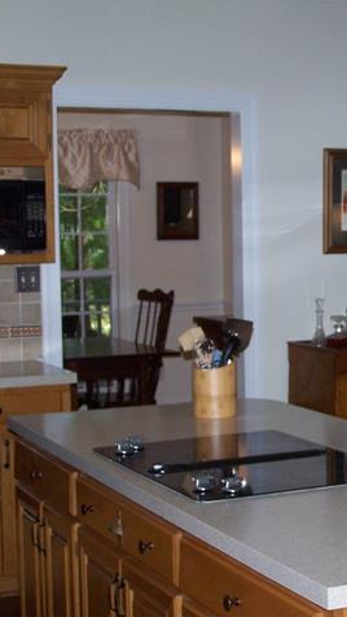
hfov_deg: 14.5
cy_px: 307
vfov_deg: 25.9
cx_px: 342
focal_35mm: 82
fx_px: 1340
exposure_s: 1/60
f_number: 3.1
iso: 140
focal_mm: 9.3
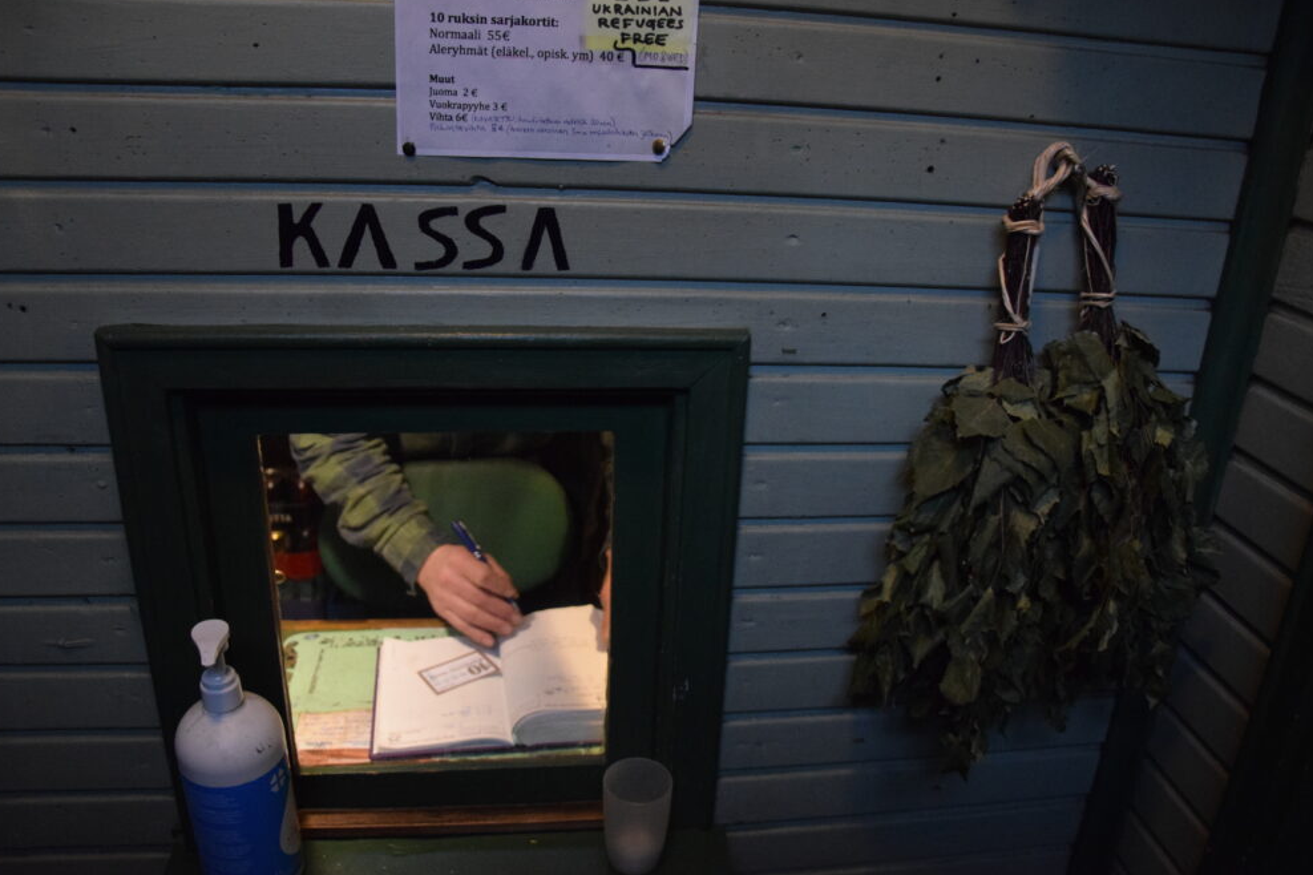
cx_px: 662
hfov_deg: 65.5
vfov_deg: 46.4
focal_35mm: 28
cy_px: 447
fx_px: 1021
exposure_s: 1/60
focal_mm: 18
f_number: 3.5
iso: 3600
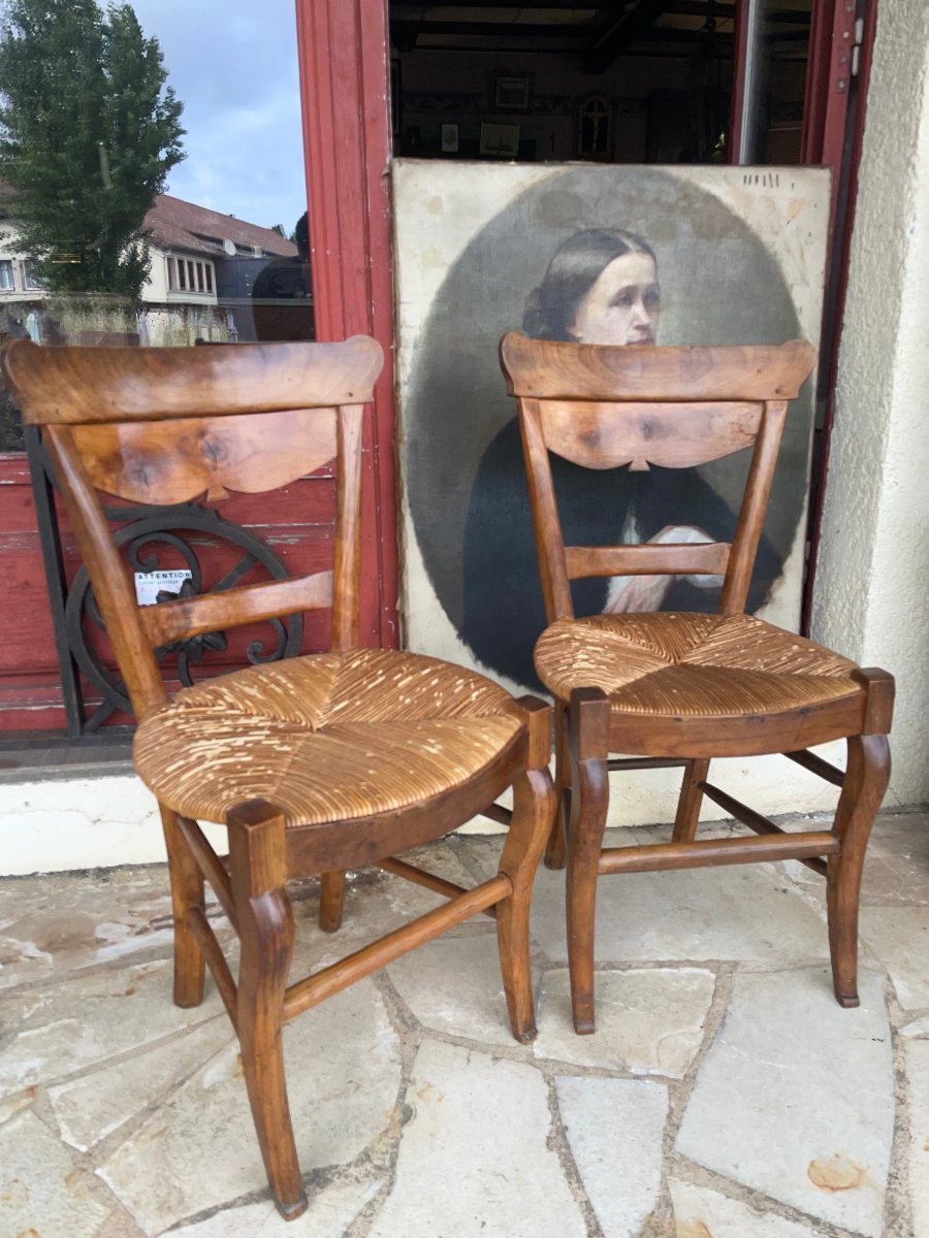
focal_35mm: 26
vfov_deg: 67.3
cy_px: 619
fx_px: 930
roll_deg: +0.6
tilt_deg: -16.3
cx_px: 464
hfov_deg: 53.1
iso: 32
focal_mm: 4.2
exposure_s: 1/293
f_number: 1.6
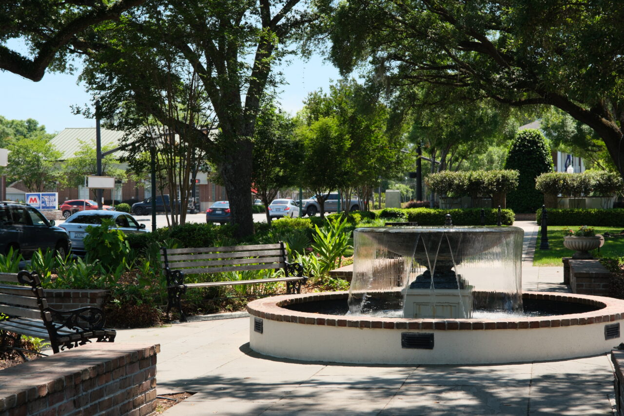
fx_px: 1040
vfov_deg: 22.6
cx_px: 312
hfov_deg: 33.4
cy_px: 208
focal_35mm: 60
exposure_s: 1/160
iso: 125
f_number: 5.6
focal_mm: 40
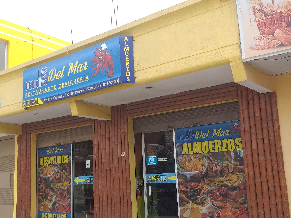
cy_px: 118
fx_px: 286
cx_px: 116
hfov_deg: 53.6
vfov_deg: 41.8
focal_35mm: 34
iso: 40
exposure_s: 1/882
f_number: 1.7
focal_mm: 3.93
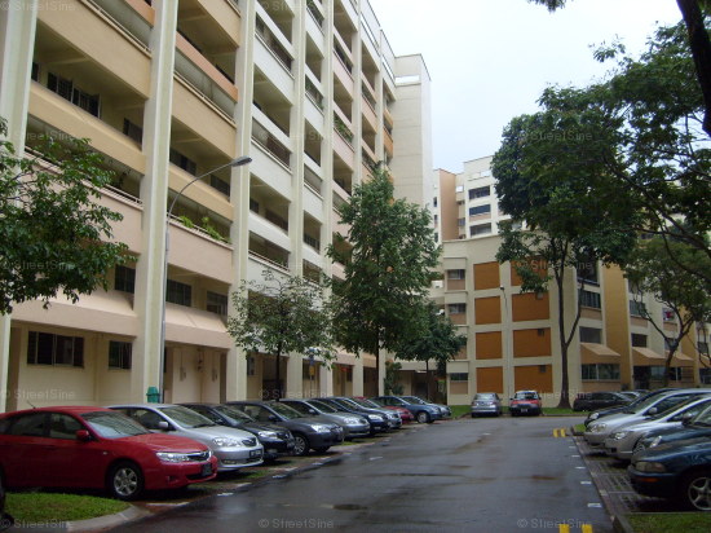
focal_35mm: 35
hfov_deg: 52.6
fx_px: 719
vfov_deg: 40.7
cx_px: 356
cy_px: 266
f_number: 7.1
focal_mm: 5.8
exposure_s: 1/90
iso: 80
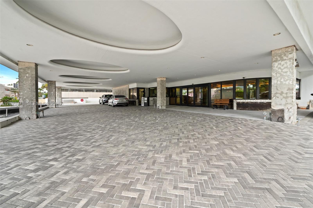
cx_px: 156
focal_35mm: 14
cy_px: 104
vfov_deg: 81.1
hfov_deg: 104.3
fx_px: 122
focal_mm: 14
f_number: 8
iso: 200
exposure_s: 1/10
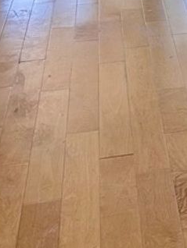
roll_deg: -1.2
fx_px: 741
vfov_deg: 17.5
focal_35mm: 103
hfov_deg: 13.5
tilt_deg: -11.7
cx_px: 289
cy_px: -99
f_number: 1.78
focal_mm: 6.86
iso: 100
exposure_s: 1/121
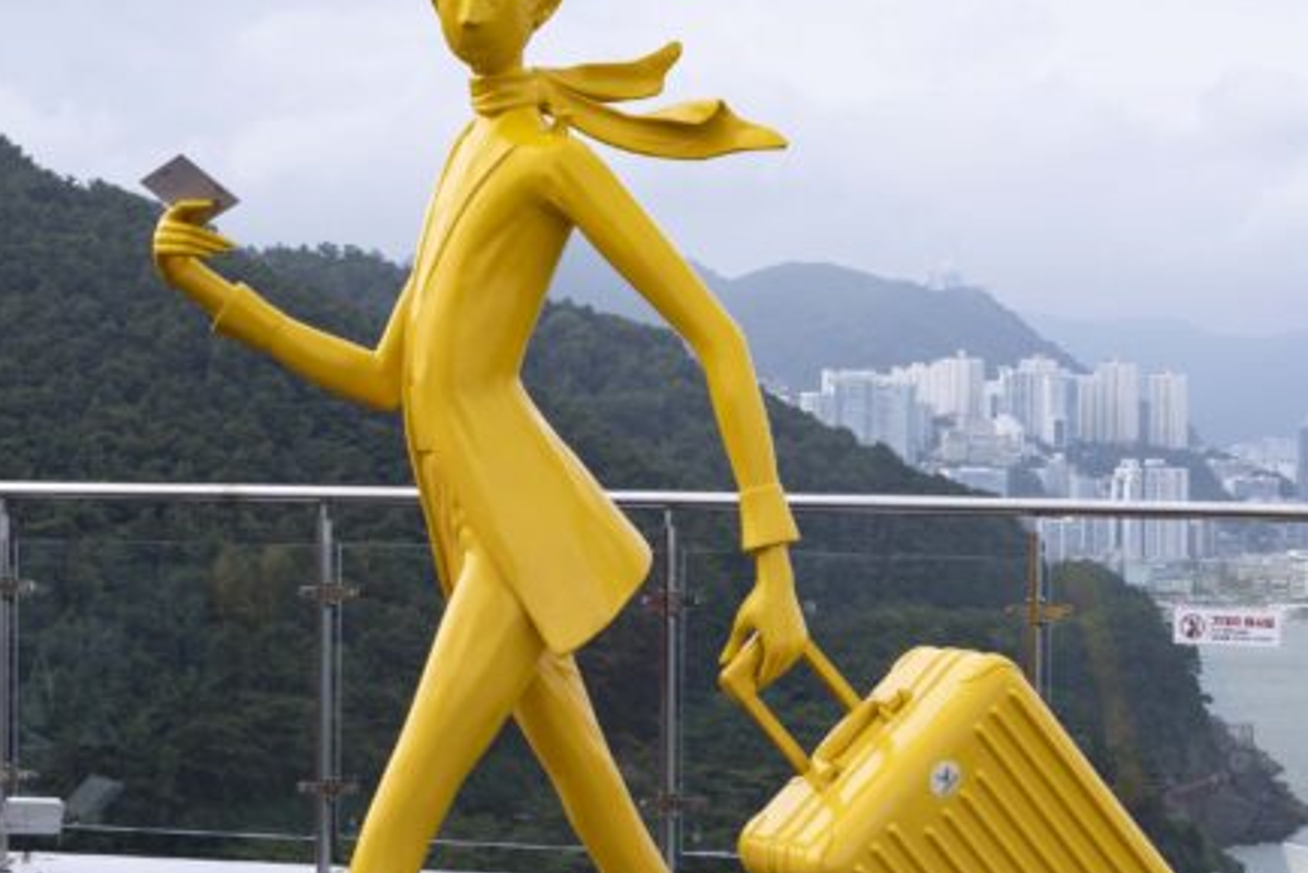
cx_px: 852
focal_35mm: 78
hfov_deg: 25.9
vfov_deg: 17.5
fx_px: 2835
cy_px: 403
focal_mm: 33
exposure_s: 1/125
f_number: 10
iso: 100
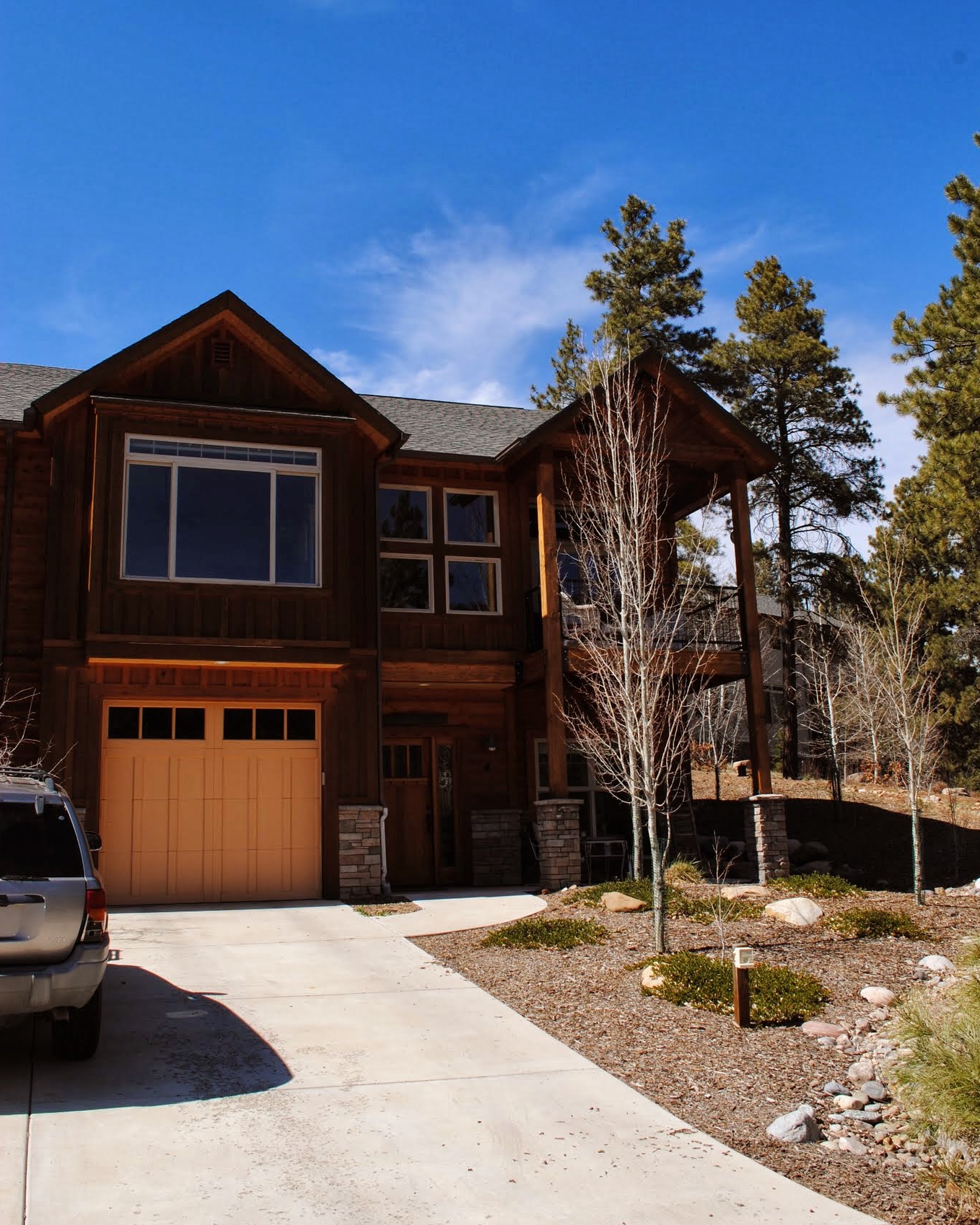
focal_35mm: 34
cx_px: 487
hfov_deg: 43.3
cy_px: 555
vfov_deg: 52.8
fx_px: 1233
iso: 100
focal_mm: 20
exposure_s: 1/200
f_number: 9
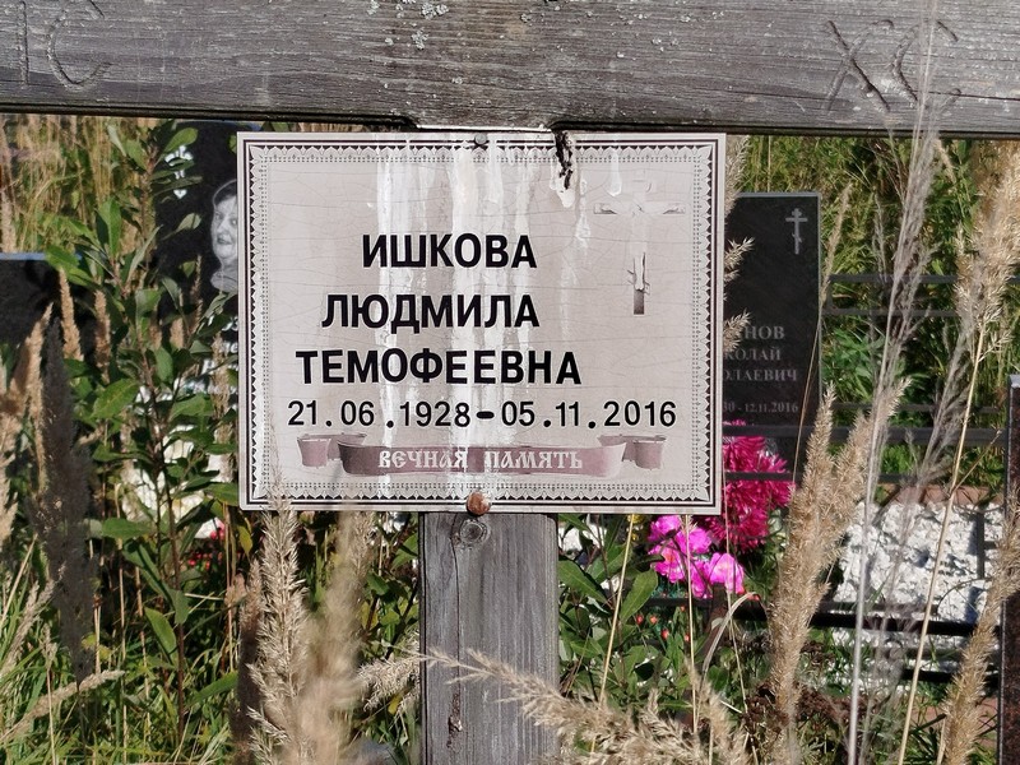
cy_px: 382
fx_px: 855
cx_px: 510
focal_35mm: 29
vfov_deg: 48.2
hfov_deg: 61.7
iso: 50
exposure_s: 1/1184
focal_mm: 5.31
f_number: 1.7
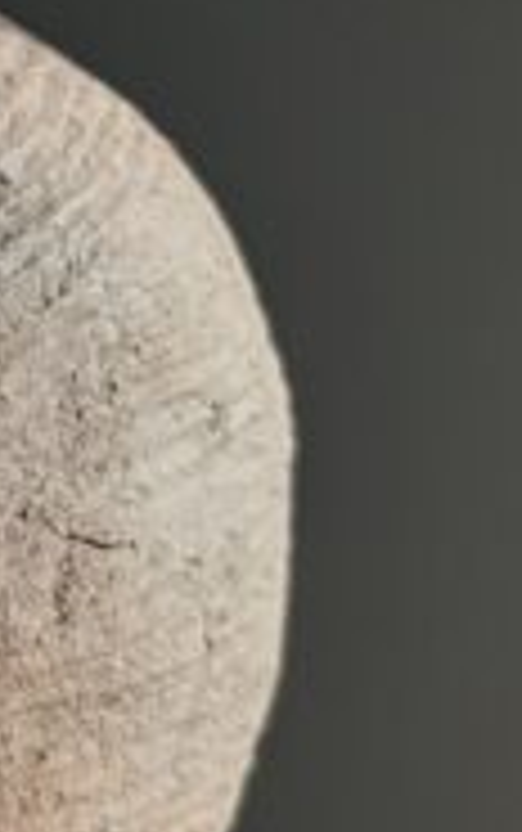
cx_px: -830
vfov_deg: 14.5
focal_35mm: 141
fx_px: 3202
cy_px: -31
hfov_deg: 8.4
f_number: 1.85
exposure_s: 1/135
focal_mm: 6.81
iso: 121
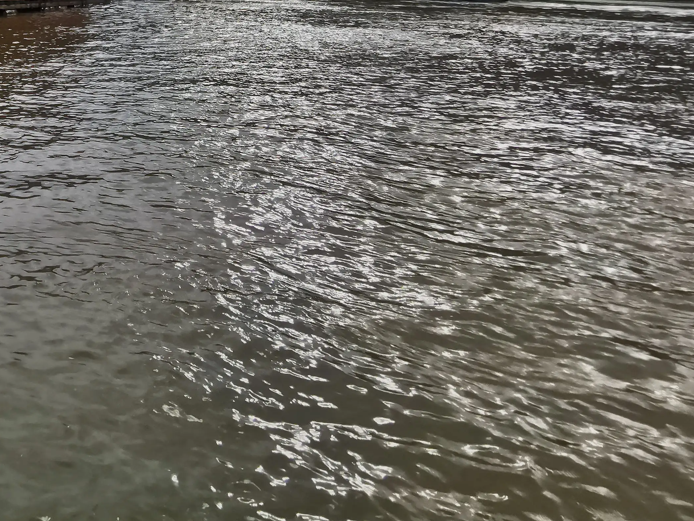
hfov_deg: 37.9
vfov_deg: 31.5
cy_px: -85
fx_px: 782
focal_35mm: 39
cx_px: -108
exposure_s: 1/860
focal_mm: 2.35
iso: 50
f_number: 2.2
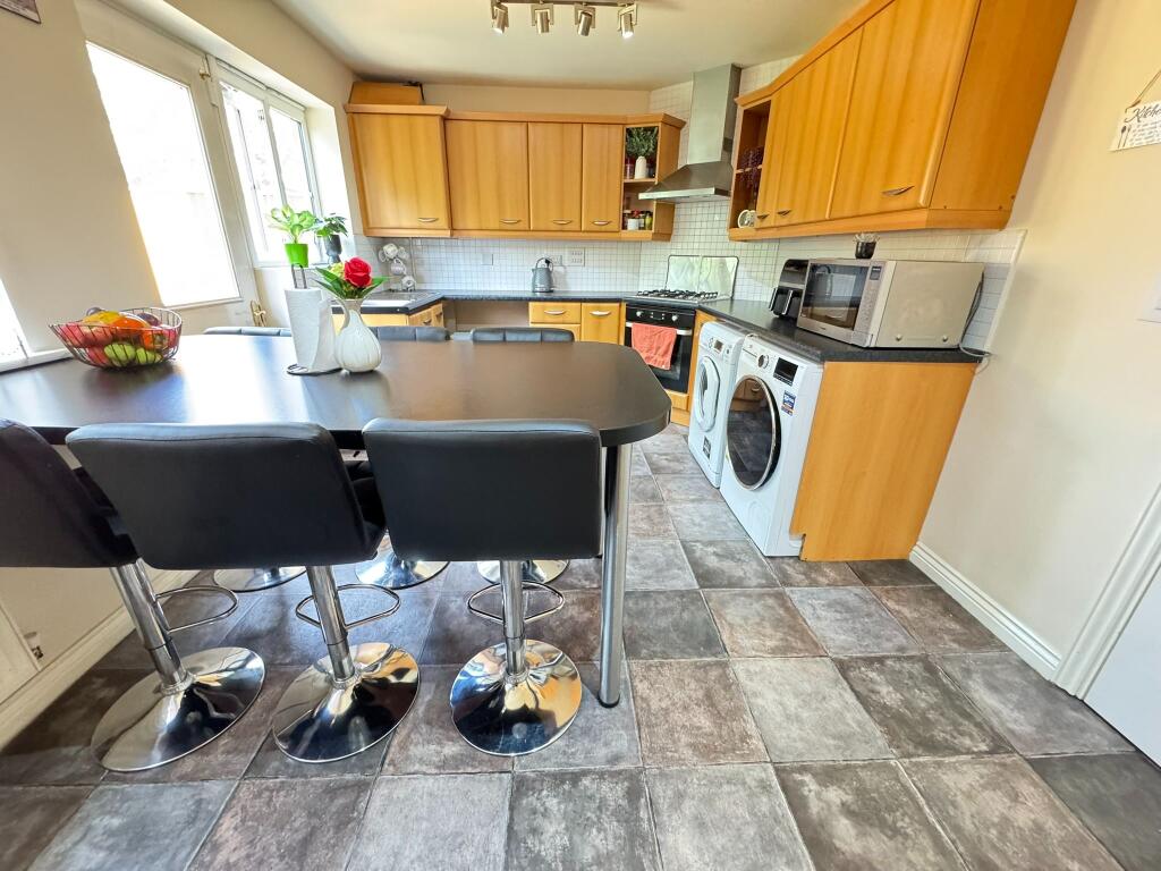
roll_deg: -0.8
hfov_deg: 102.1
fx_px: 470
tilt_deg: -21.2
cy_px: 436
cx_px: 580
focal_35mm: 14
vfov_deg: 85.7
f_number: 2.2
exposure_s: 1/50
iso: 800
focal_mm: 2.22
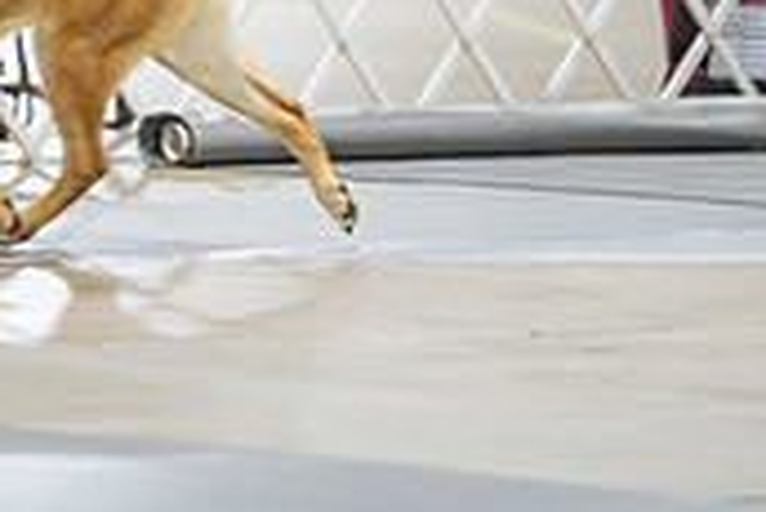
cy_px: -109
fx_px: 13416
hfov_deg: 3.3
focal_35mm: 630
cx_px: -209
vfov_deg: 2.2
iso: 2500
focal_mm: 187
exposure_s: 1/200
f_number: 2.8
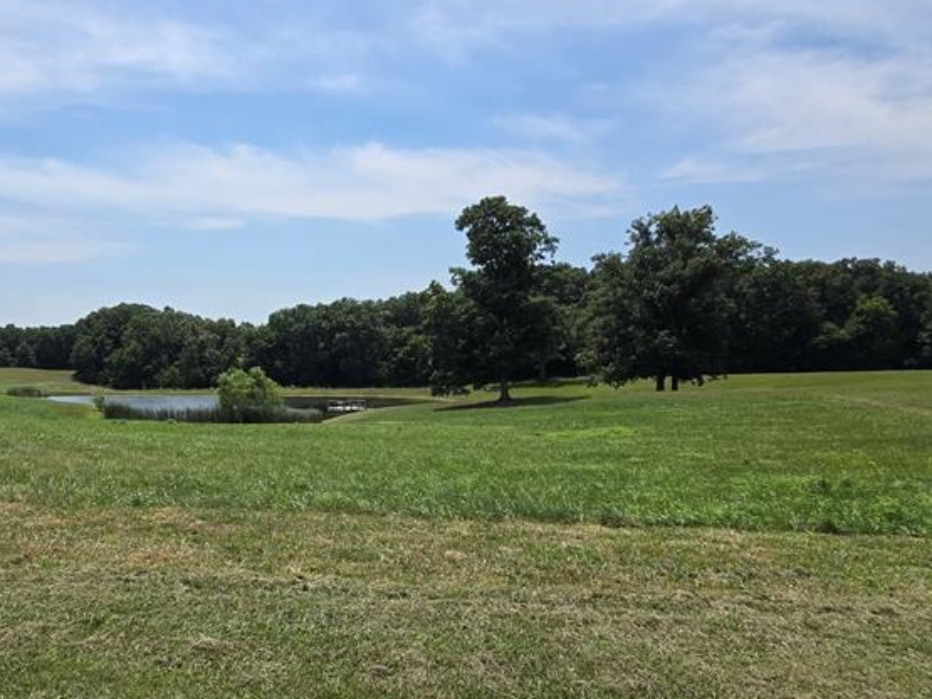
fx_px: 646
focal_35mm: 24
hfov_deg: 69.7
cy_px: 336
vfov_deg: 56.8
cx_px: 316
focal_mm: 2.2
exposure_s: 1/4444
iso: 50
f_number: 2.2
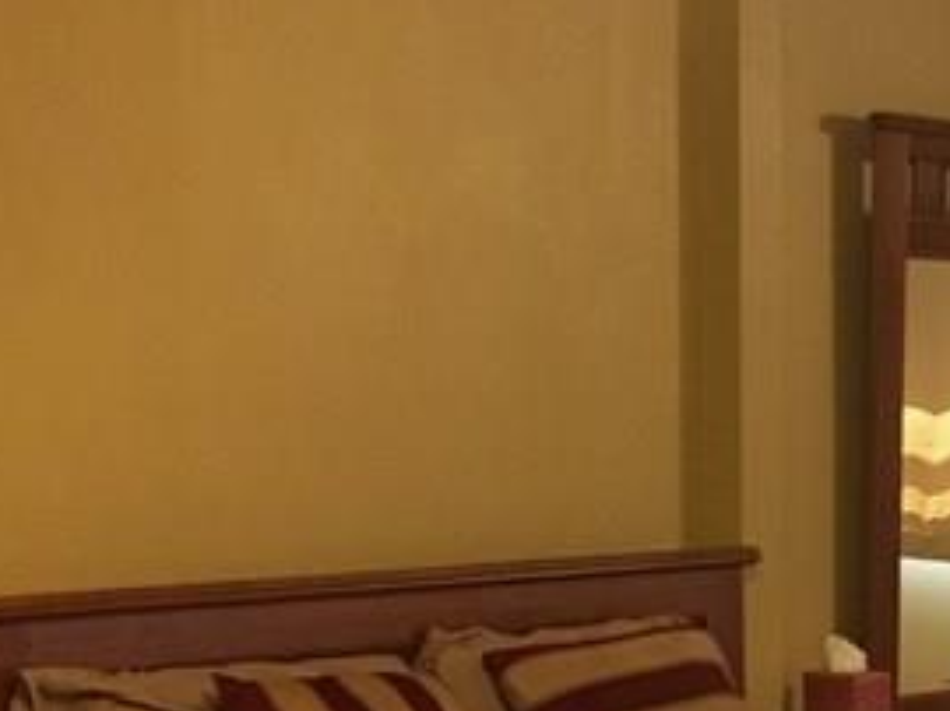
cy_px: 588
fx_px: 3016
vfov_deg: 13.4
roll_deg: -0.9
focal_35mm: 110
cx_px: 1045
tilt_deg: -3.0
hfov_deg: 17.3
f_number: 2.2
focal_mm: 4.15
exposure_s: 1/15
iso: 250
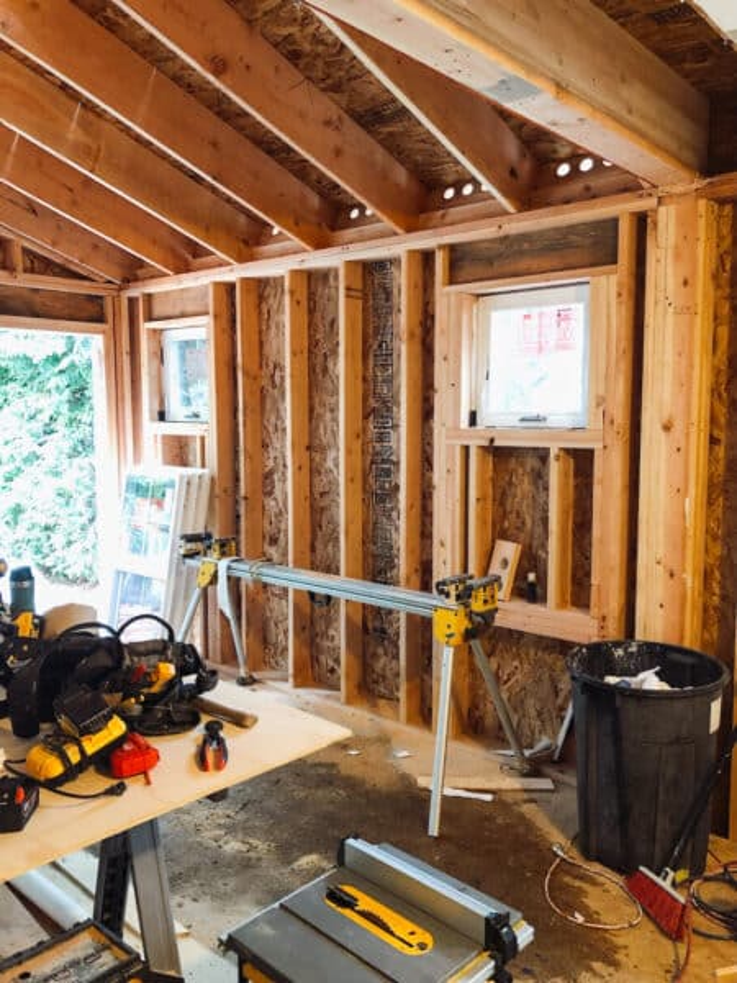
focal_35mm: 28
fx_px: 795
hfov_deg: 49.7
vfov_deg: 63.4
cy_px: 492
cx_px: 368
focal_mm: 3.99
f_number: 1.8
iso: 100
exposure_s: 1/8
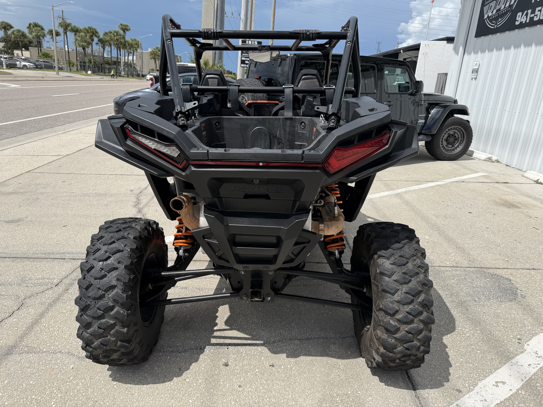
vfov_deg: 56.8
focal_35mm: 24
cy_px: 204
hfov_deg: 71.6
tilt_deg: -18.1
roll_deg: -4.9
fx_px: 376
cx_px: 272
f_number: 1.78
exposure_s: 1/6173
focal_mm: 6.76
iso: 80
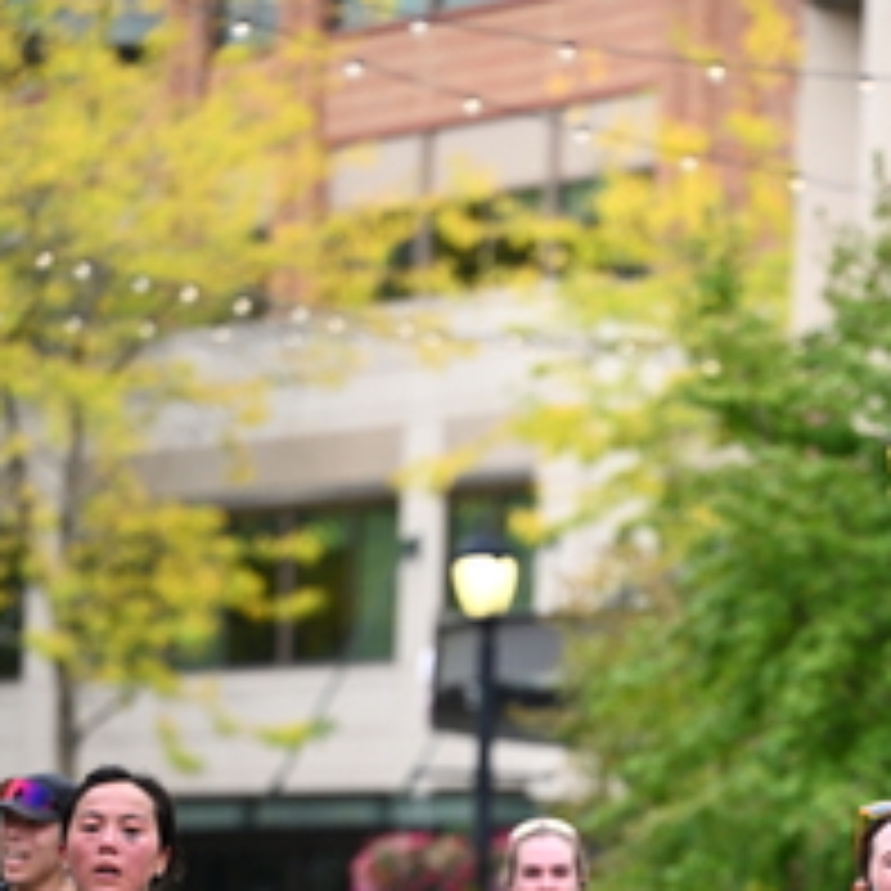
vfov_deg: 6.4
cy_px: 1089
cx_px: 821
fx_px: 7892
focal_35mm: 271
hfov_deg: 6.4
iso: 1000
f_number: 2.8
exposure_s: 1/1600
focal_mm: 115
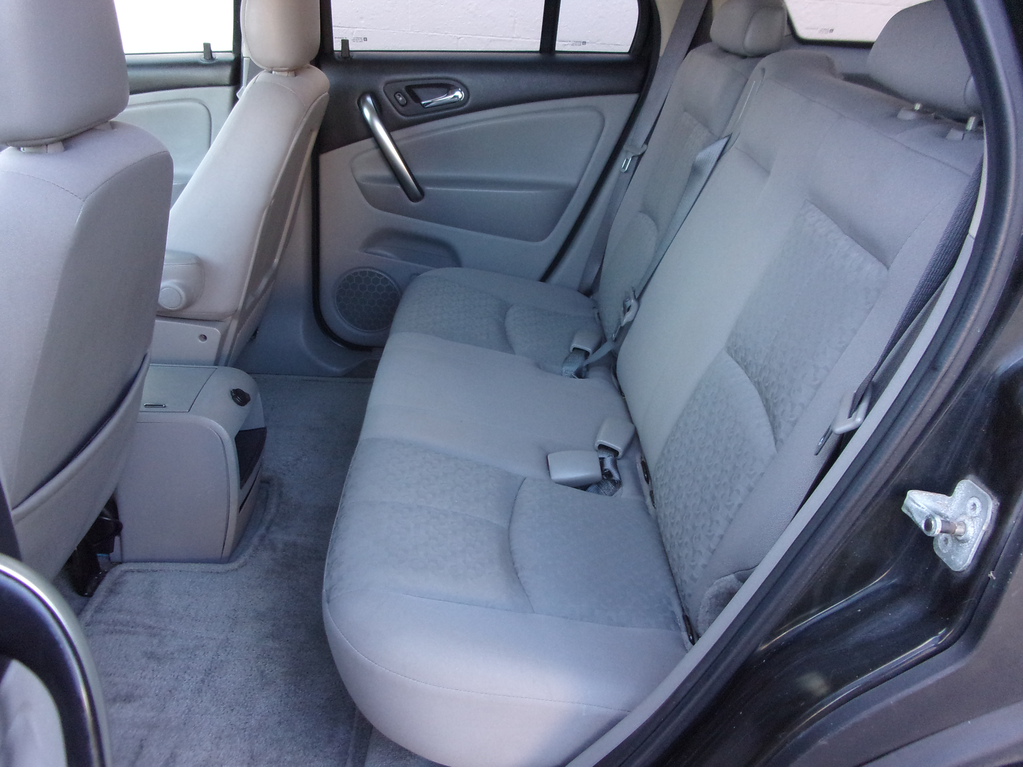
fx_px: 827
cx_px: 512
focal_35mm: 28
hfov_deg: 63.4
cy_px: 384
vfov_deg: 49.7
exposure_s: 1/34
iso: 239
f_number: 3.9
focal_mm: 5.1
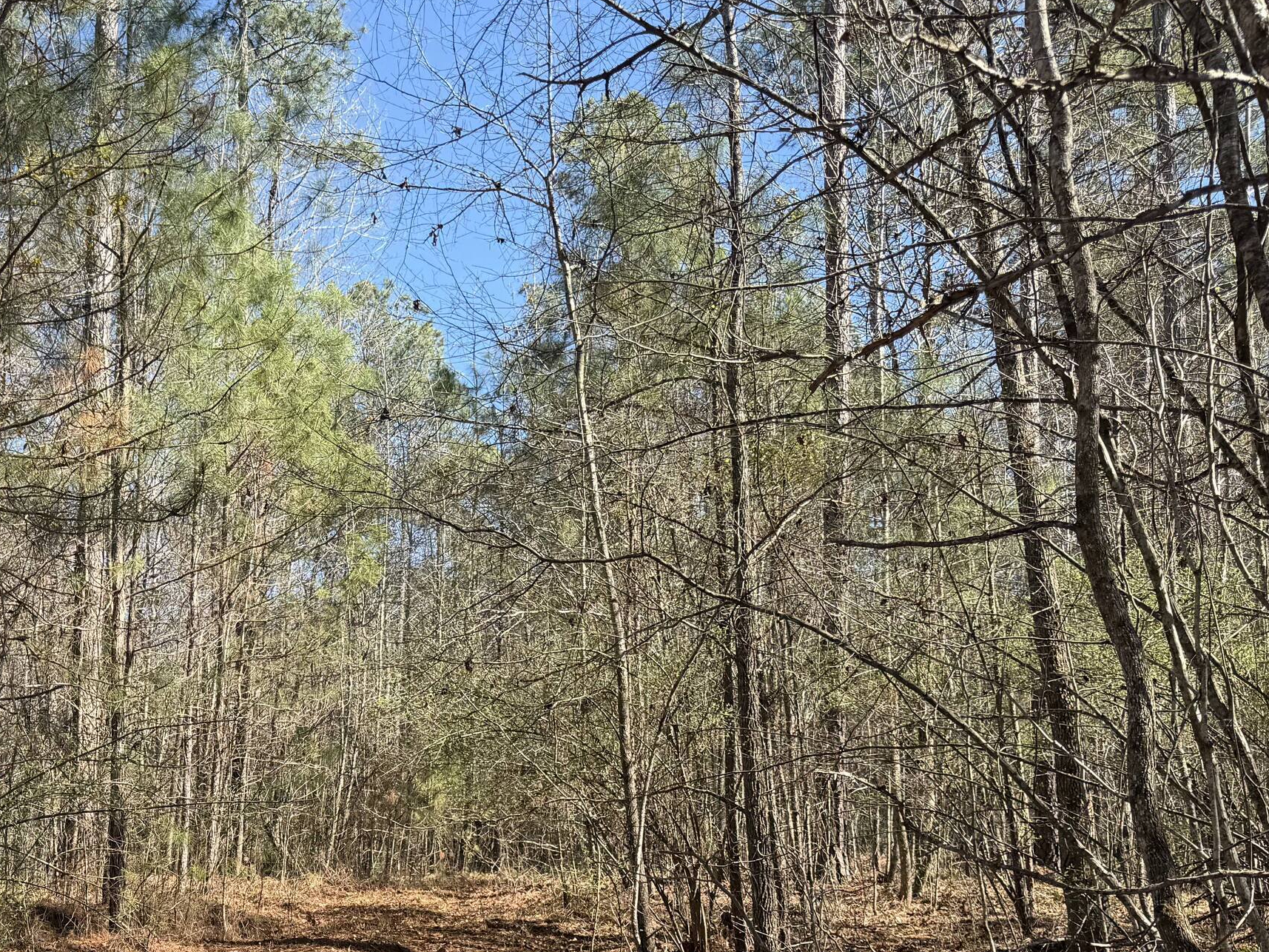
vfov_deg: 32.3
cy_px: 820
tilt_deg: +5.9
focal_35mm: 43
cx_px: 298
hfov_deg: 42.3
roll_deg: -0.3
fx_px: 1576
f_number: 1.78
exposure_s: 1/943
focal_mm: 6.76
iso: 80
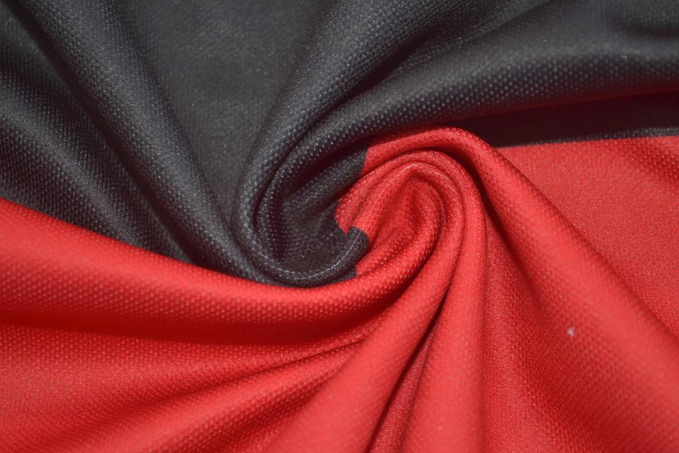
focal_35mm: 82
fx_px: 1556
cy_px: 226
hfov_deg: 24.6
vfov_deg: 16.6
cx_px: 340
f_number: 5.6
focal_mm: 55
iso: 200
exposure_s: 1/60
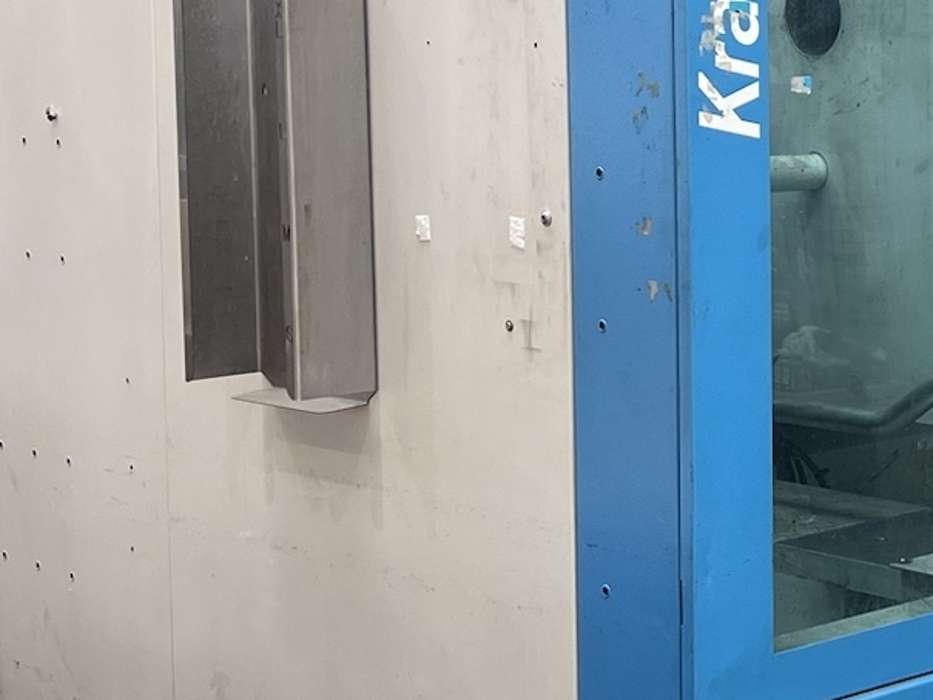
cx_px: 1140
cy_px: 168
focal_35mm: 88
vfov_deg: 16.7
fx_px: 2372
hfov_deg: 20.7
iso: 40
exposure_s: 1/121
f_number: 1.5
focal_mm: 5.7
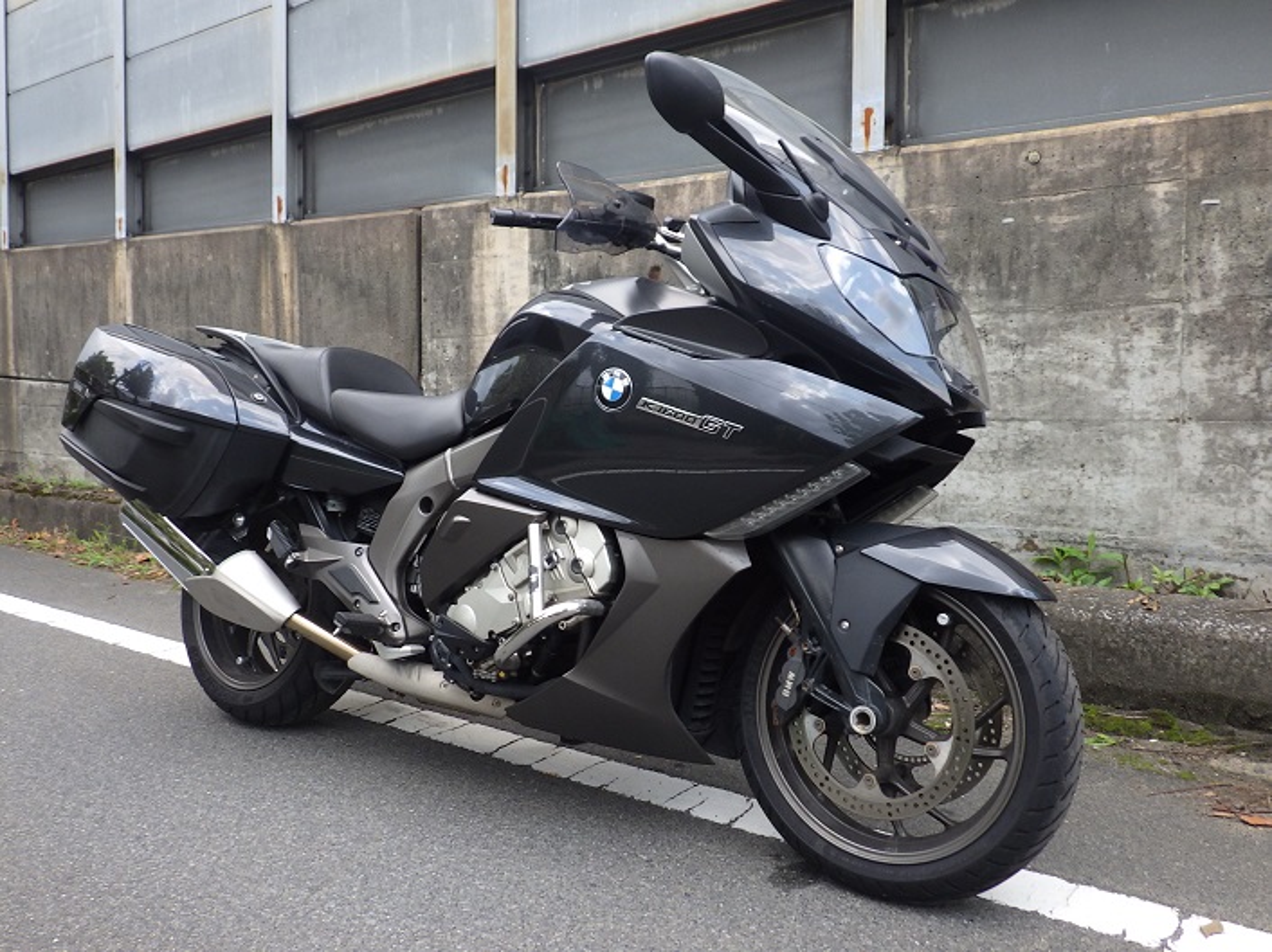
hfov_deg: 63.5
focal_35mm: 28
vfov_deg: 49.7
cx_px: 636
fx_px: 1029
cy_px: 476
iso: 125
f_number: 3.5
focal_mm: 5
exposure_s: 1/125
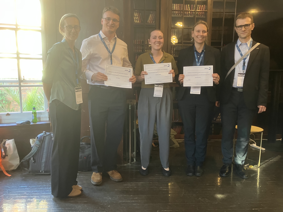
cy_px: 106
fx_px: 229
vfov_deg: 49.7
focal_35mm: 28
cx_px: 142
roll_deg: -0.7
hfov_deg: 63.4
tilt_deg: -7.6
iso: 320
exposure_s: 1/33
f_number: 1.8
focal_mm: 3.99
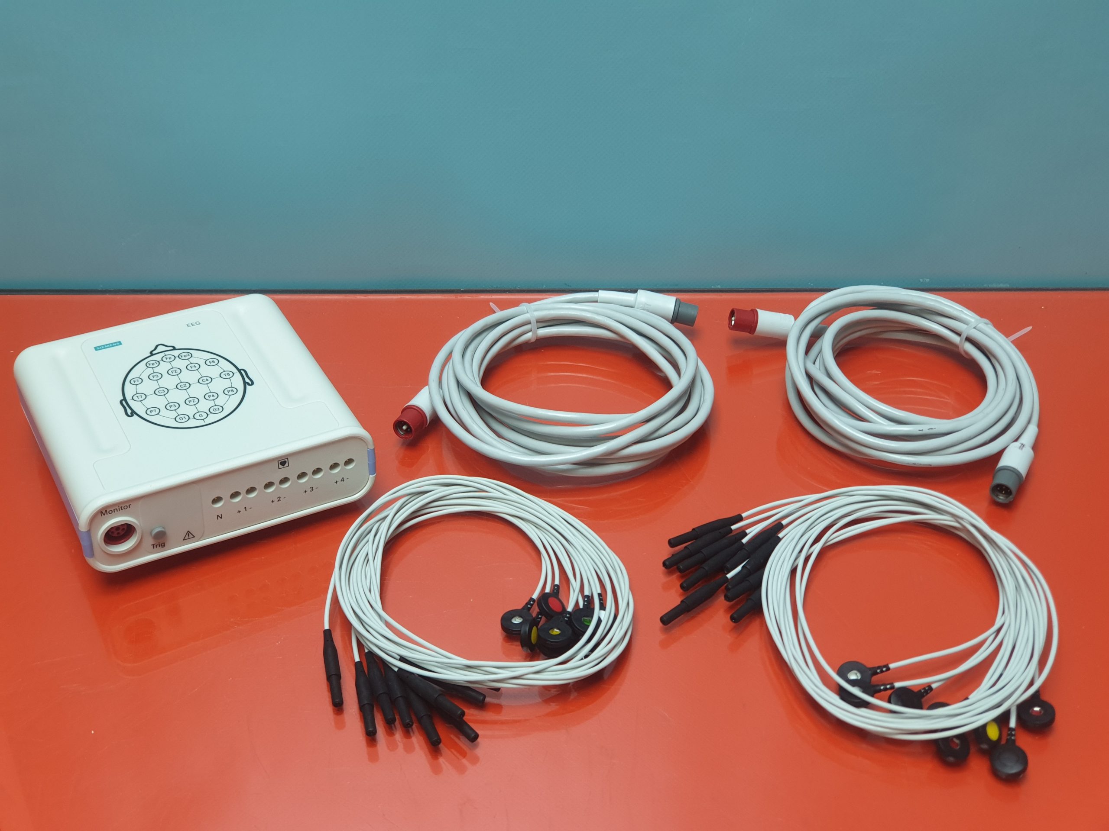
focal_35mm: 52
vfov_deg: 28.0
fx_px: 1666
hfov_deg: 36.8
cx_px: 554
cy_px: 416
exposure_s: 1/33
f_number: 2.4
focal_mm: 6
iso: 64
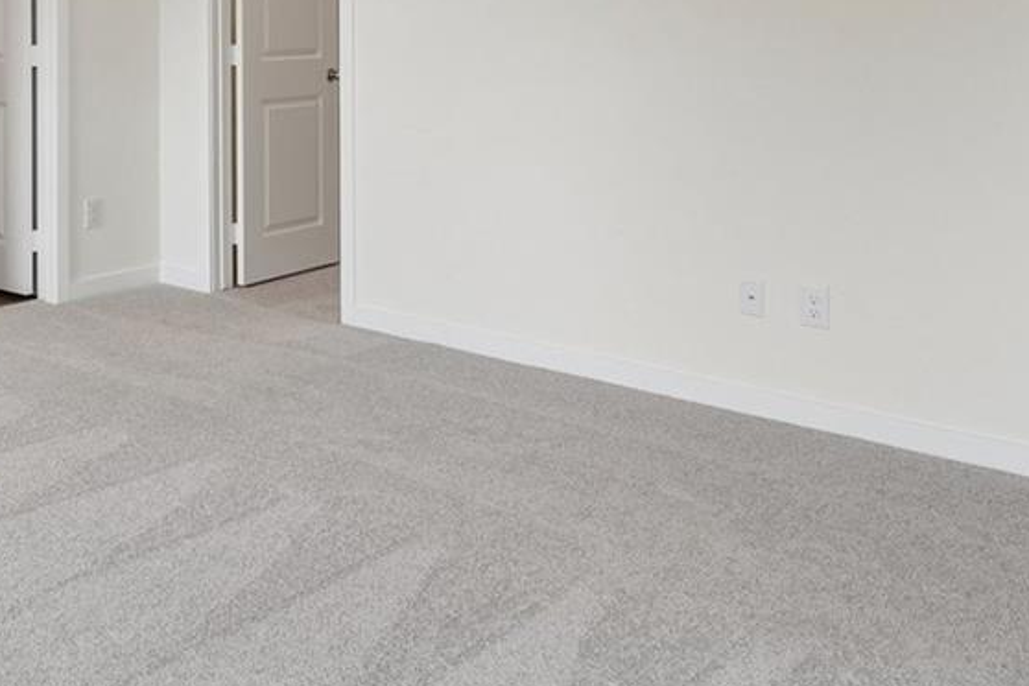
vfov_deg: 29.1
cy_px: -2
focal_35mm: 43
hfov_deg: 43.4
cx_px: 210
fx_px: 1229
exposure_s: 1/125
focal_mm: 15
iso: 800
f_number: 8
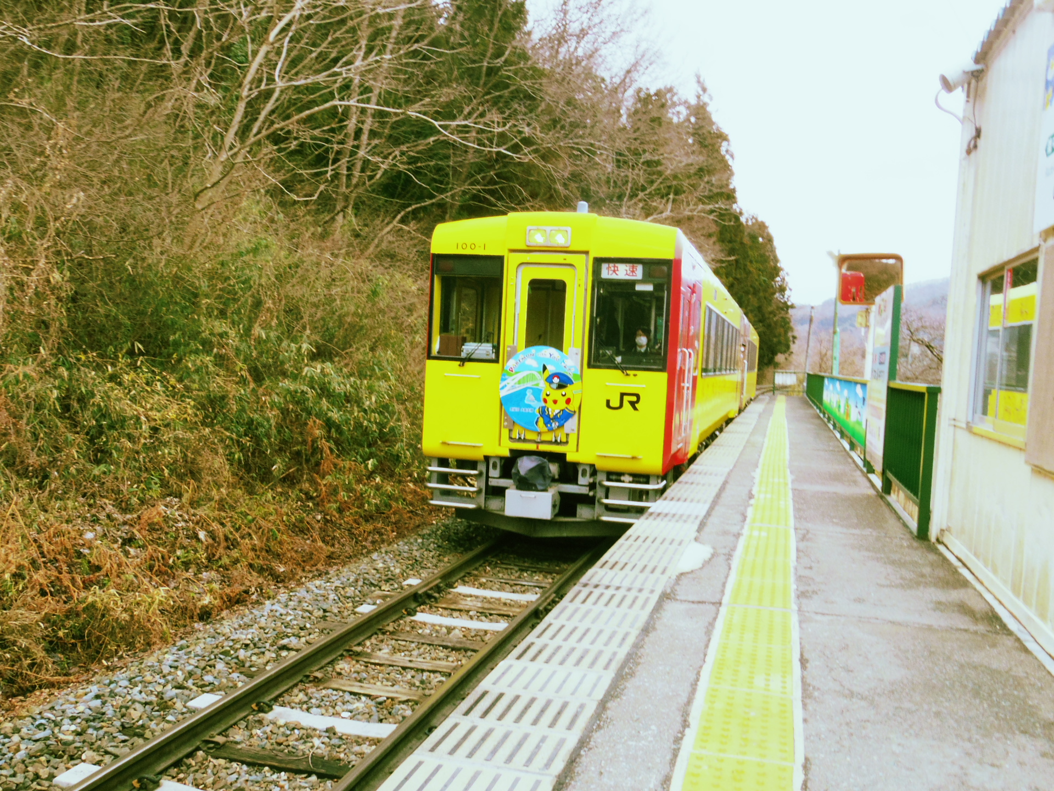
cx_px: 527
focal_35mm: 31
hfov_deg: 58.4
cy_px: 396
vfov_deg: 45.4
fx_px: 944
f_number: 8
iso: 200
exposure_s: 1/60
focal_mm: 5.7
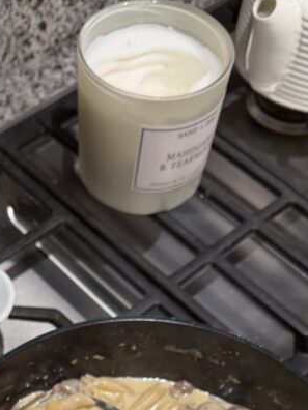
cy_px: 476
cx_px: 68
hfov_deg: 23.4
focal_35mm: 62
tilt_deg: -63.4
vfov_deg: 27.8
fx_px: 736
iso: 80
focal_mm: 6.76
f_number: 1.78
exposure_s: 1/120
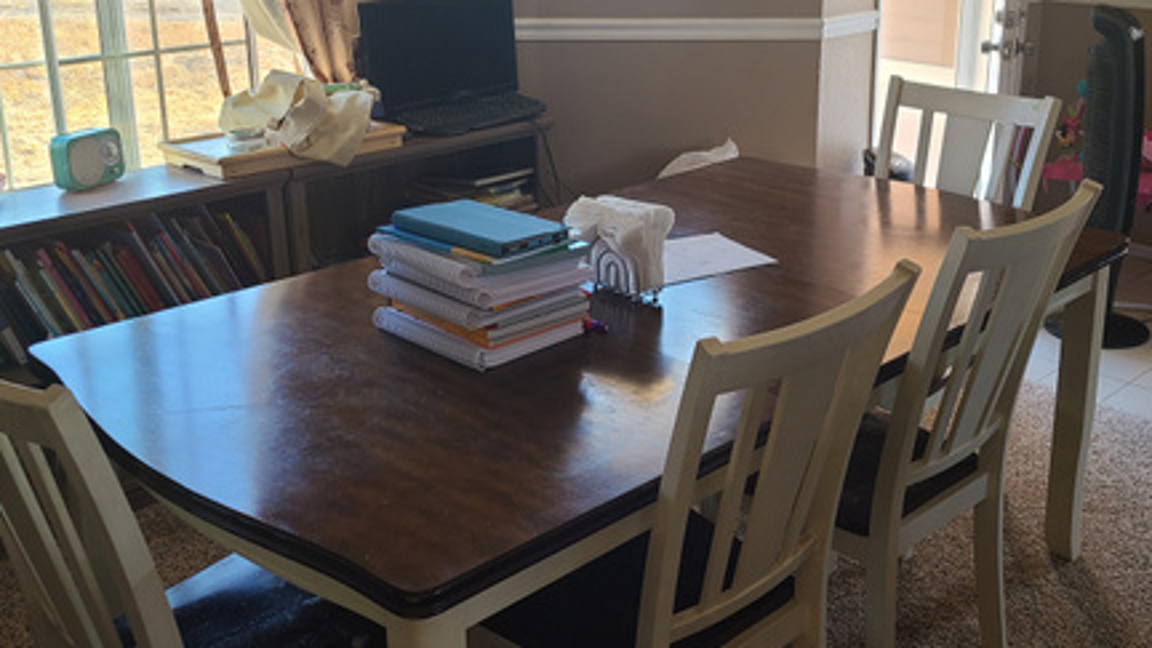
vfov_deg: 28.0
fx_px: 1283
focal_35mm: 42
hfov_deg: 48.3
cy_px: 184
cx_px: 619
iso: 50
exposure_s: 1/59
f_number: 1.8
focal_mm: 5.4
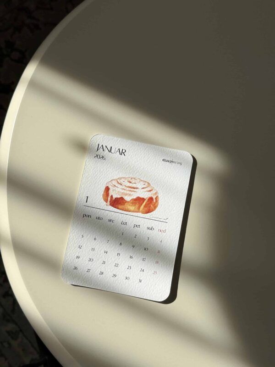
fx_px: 508
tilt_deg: -79.9
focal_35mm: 48
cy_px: 184
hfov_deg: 30.3
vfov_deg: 39.7
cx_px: 138
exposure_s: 1/1715
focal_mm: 6.76
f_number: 1.78
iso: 64
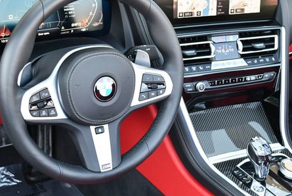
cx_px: 144
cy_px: 85
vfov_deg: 19.8
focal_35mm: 69
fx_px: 560
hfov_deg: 29.2
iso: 800
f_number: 4
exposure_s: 1/200
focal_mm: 24
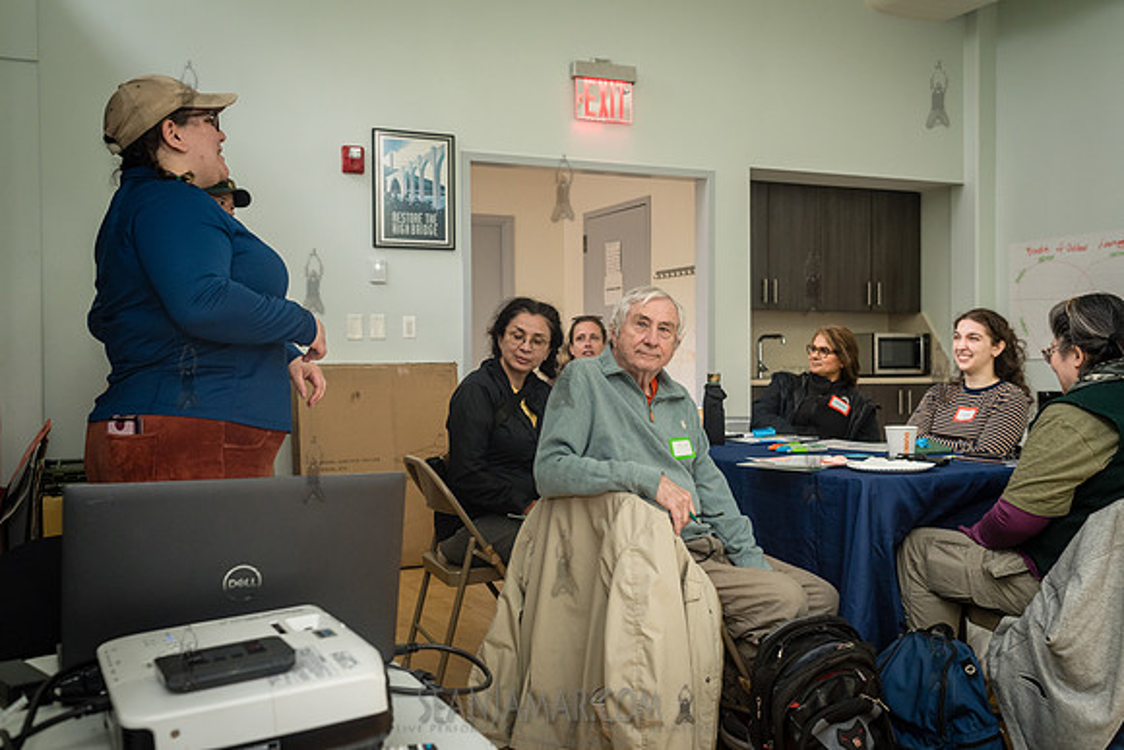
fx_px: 1093
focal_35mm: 35
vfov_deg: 37.9
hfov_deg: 54.4
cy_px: 375
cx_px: 562
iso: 1250
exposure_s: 1/200
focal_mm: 35
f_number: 5.6
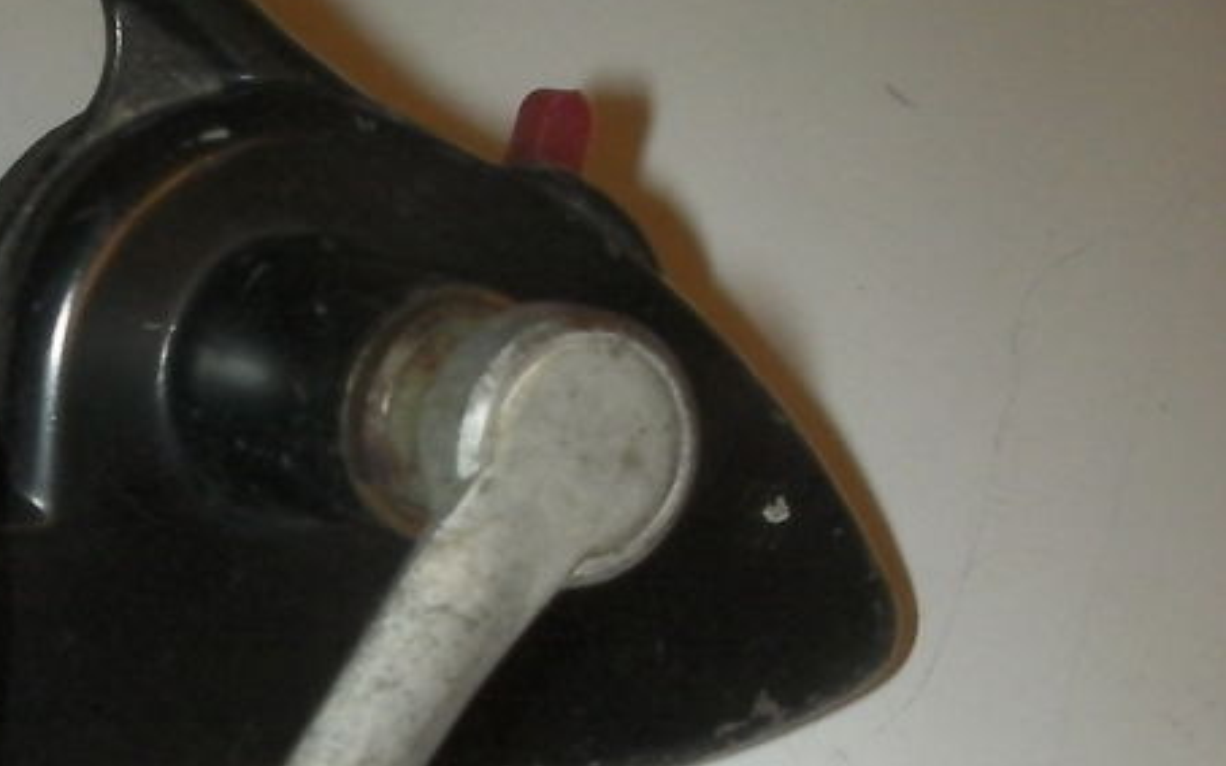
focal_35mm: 89
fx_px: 2973
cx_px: 14
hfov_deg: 22.4
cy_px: 698
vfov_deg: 14.5
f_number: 5.6
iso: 200
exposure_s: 1/30
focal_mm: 6.3
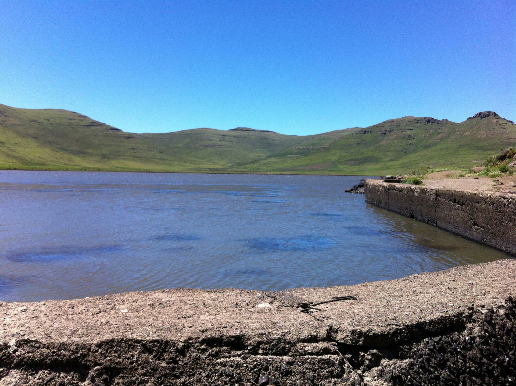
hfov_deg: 52.7
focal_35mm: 35
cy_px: 193
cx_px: 258
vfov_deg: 40.6
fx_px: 521
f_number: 2.8
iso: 80
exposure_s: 1/1160
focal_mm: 3.85
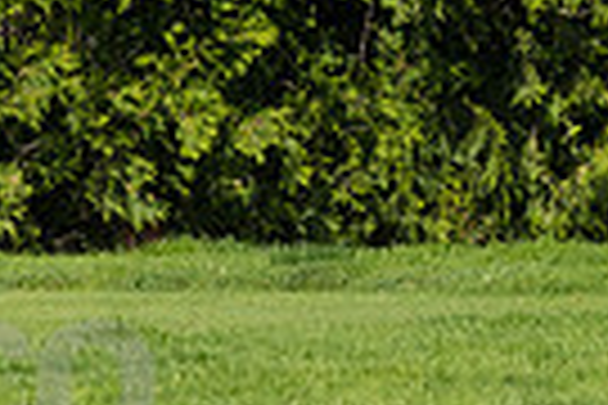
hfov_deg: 1.6
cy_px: -184
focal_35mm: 1288
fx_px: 21751
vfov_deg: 1.1
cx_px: -622
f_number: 5.6
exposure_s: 1/1600
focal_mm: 200
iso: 320
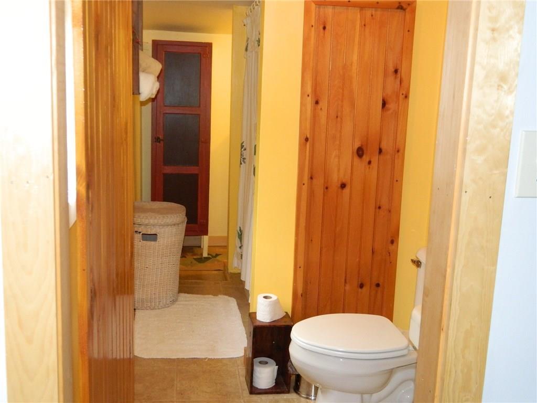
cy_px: 202
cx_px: 268
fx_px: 636
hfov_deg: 45.8
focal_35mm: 41
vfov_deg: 35.1
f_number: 3.5
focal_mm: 7.3
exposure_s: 1/30
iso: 400
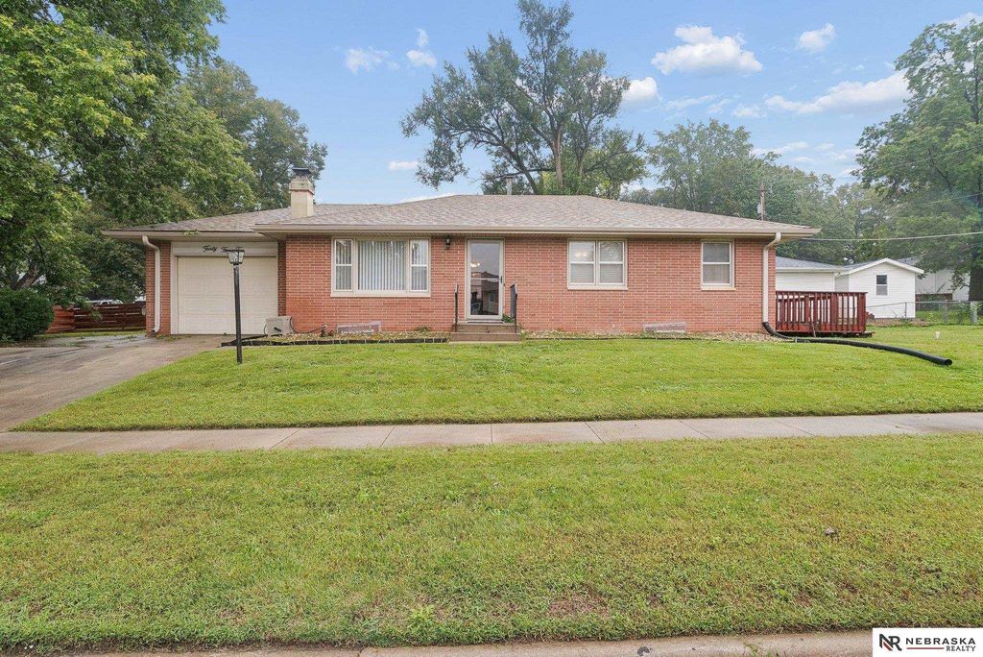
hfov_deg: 90.0
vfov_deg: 67.5
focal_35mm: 18
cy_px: 328
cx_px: 492
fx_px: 492
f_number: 8
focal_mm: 18
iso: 200
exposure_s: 1/10
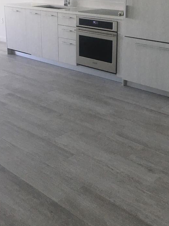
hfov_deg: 29.1
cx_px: 90
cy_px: 65
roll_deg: -0.5
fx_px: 325
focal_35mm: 50
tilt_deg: -13.6
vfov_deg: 37.5
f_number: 2.2
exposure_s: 1/30
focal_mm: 4.15
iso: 25
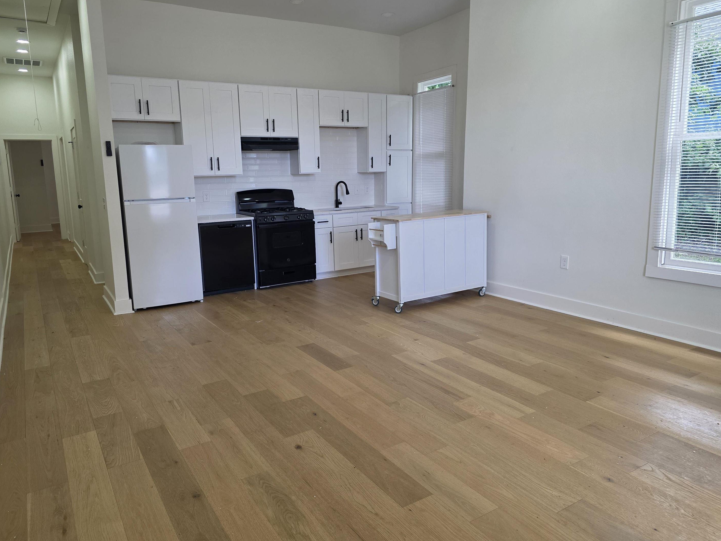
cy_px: 250
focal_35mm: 25
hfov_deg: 69.4
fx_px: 521
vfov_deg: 54.8
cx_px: 353
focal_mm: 6.3
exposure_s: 1/180
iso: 160
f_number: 1.7
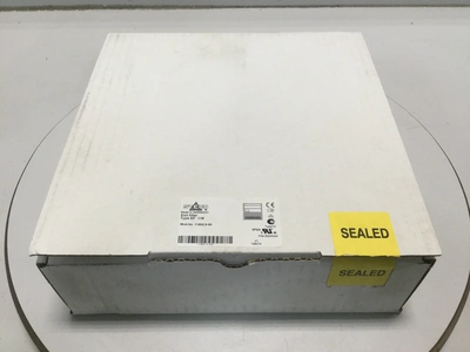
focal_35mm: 31
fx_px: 421
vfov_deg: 45.4
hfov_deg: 58.4
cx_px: 235
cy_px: 176
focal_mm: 3.3
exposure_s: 1/30
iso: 32
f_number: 2.4
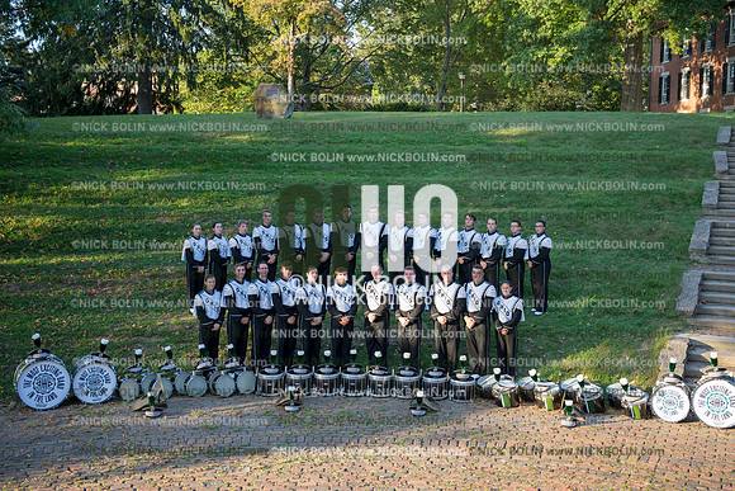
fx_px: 817
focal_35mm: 40
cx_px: 368
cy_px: 246
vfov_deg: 33.4
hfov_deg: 48.4
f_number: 4
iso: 125
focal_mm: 40
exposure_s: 1/125
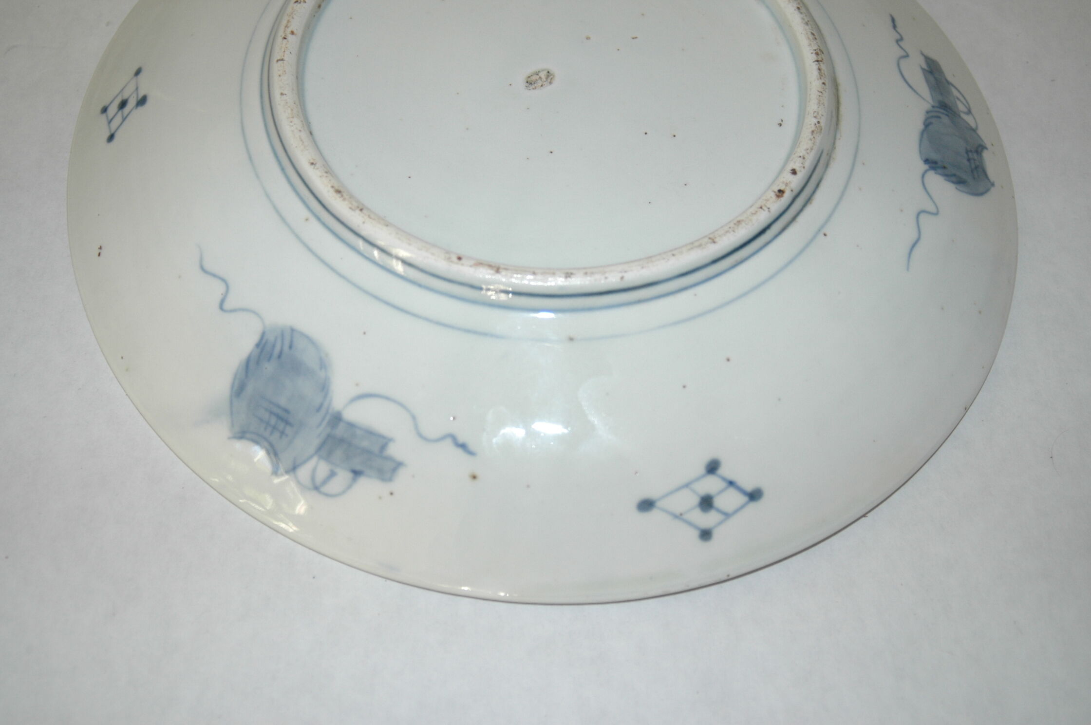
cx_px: 546
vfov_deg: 31.8
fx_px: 1271
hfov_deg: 46.4
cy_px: 362
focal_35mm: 42
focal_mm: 28
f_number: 3.5
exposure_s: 1/125
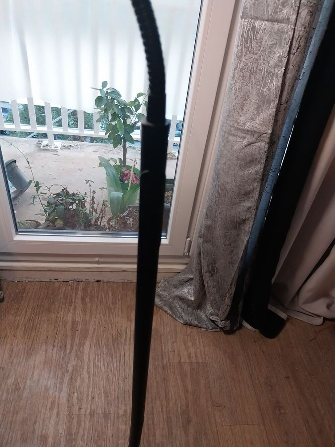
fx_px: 335
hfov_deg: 53.1
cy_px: 224
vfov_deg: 67.3
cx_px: 168
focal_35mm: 26
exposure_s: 1/50
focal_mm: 4
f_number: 1.8
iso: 160
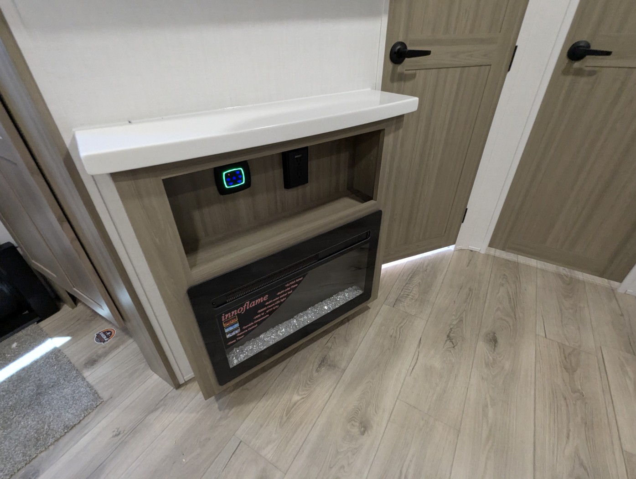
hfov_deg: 94.4
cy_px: 240
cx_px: 318
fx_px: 294
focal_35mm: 16
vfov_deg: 78.2
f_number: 2.2
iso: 379
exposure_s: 1/67.9
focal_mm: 2.35
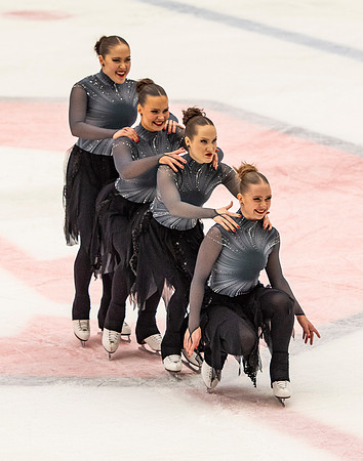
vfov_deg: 6.5
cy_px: 218
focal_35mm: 297
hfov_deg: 5.1
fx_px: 4036
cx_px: 180
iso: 900
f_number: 4
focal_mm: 122
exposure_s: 1/500
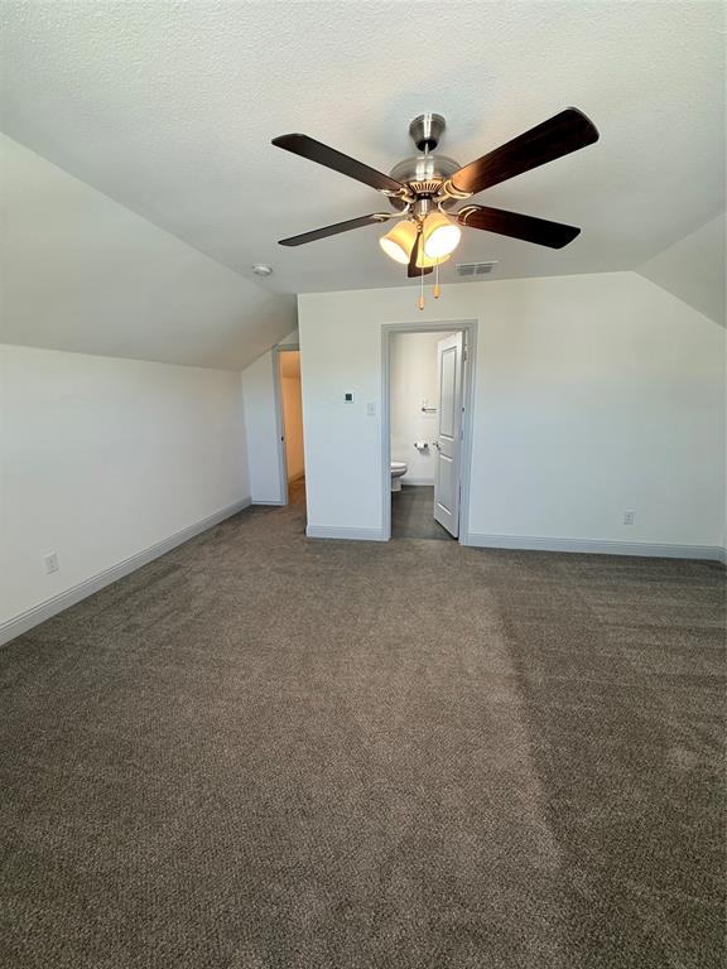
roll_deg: +1.0
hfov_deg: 85.7
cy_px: 484
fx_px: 392
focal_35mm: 14
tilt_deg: -10.4
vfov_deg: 102.1
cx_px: 364
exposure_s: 1/120
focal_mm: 2.22
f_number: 2.2
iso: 160
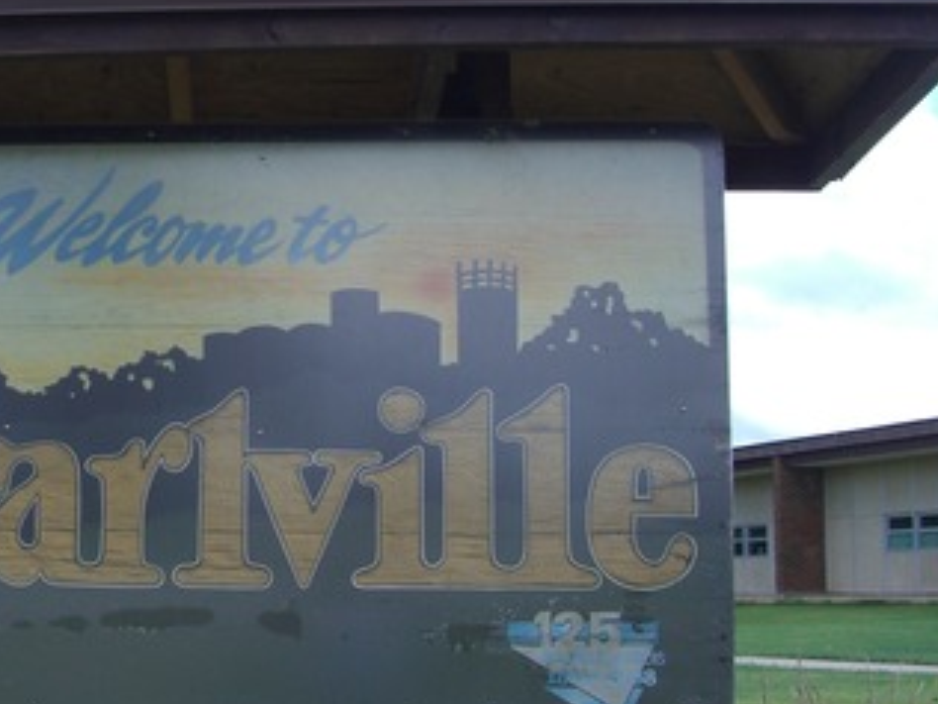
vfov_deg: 19.1
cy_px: 386
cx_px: 166
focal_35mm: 77
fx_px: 2086
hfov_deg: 24.9
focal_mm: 7.9
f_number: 5.6
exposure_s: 1/160
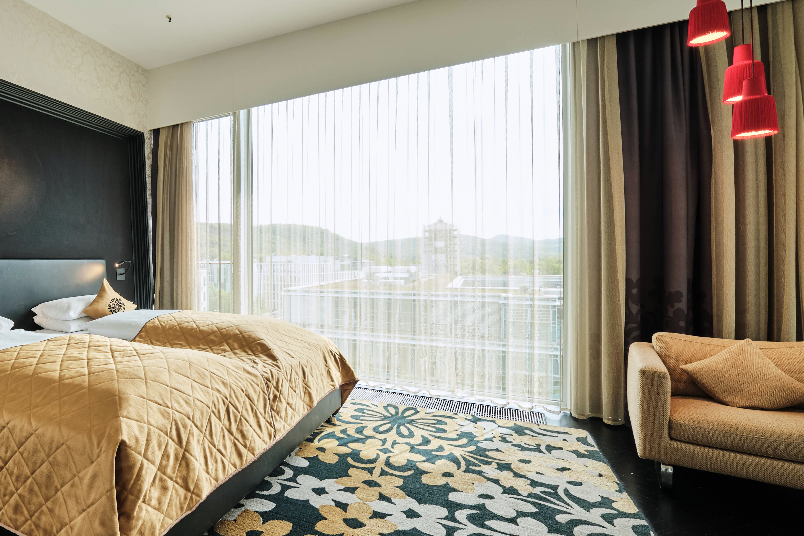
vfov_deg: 64.5
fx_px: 424
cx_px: 212
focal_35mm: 19
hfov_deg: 80.9
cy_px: 251
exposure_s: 1/25
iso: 400
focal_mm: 8
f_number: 8
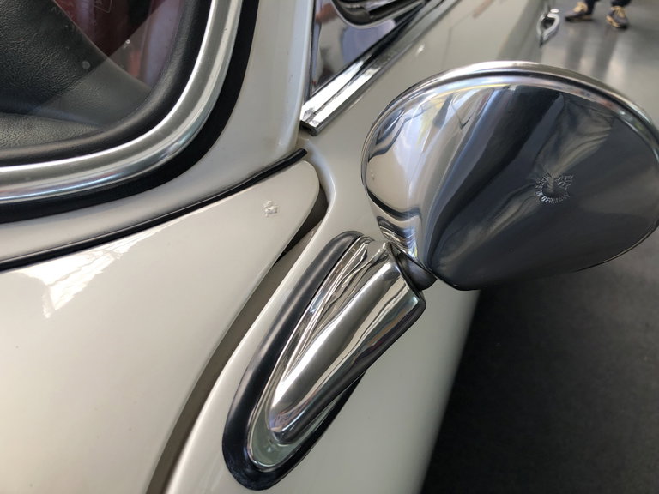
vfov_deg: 49.7
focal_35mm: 28
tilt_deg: -36.2
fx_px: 533
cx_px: 330
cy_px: 247
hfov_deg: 63.4
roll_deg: -3.6
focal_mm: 3.99
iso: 20
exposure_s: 1/120
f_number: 1.8
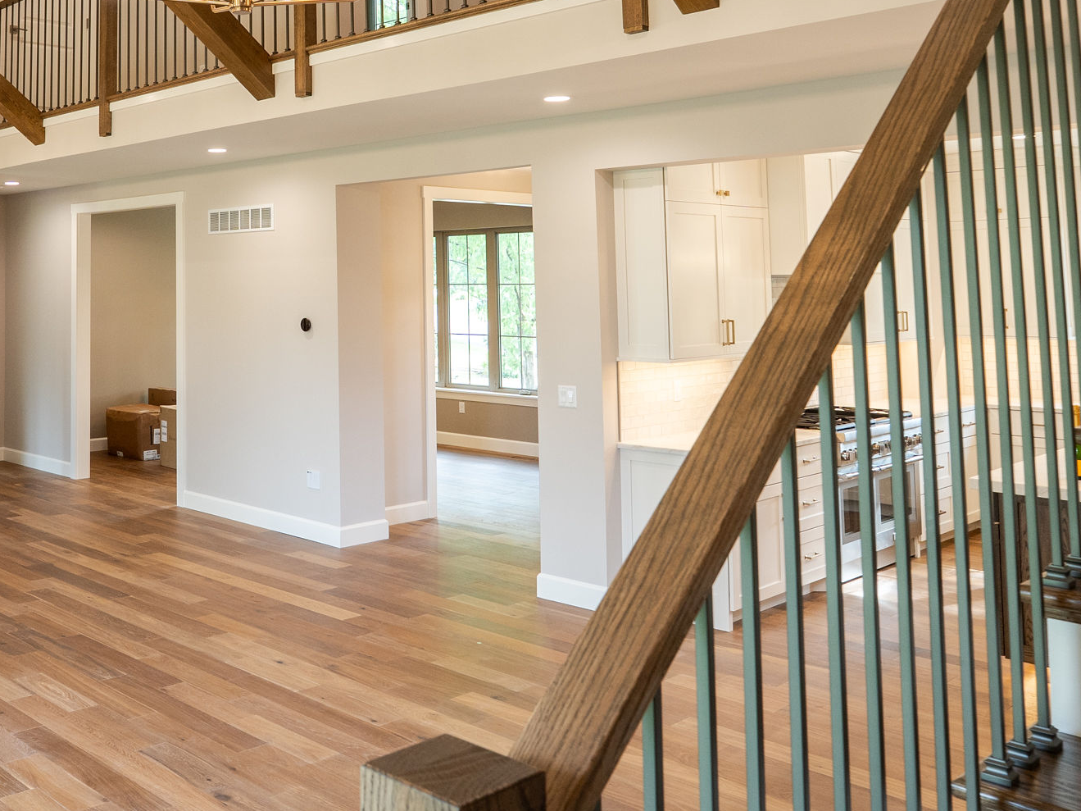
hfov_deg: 49.5
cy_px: 191
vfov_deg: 39.5
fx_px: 1093
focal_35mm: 35
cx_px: 211
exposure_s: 1/20
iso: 400
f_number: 7.1
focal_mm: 16
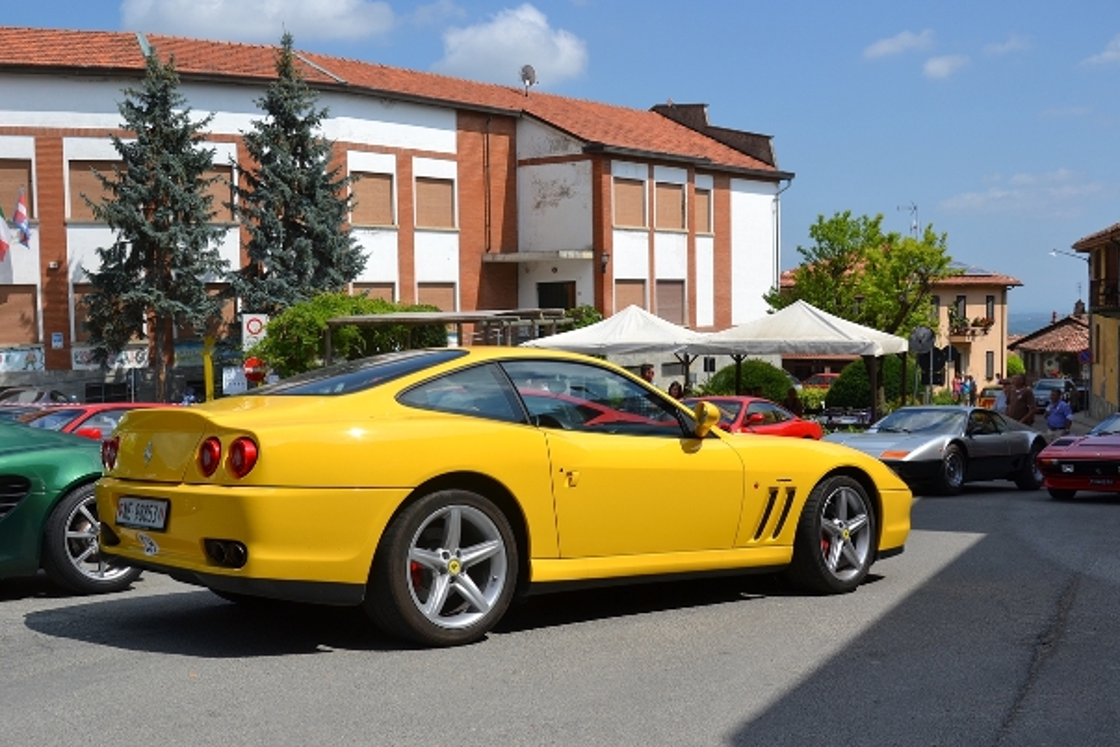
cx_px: 531
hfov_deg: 49.0
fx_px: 1230
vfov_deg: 33.8
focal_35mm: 40
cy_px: 385
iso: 100
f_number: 9
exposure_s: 1/320
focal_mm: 25
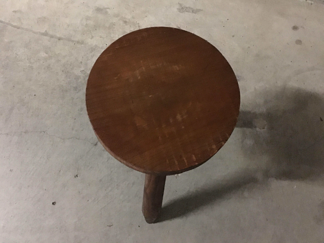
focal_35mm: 29
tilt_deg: -71.0
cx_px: 162
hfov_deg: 61.7
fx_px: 271
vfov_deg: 48.2
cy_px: 122
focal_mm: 4.15
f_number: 2.2
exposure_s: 1/4
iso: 400
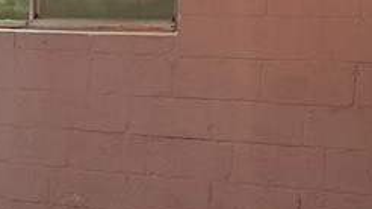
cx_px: -132
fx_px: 1074
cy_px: 133
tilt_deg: -8.8
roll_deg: +0.6
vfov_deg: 11.1
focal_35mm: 109
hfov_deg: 18.1
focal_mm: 6.76
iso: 160
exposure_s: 1/120
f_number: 1.78
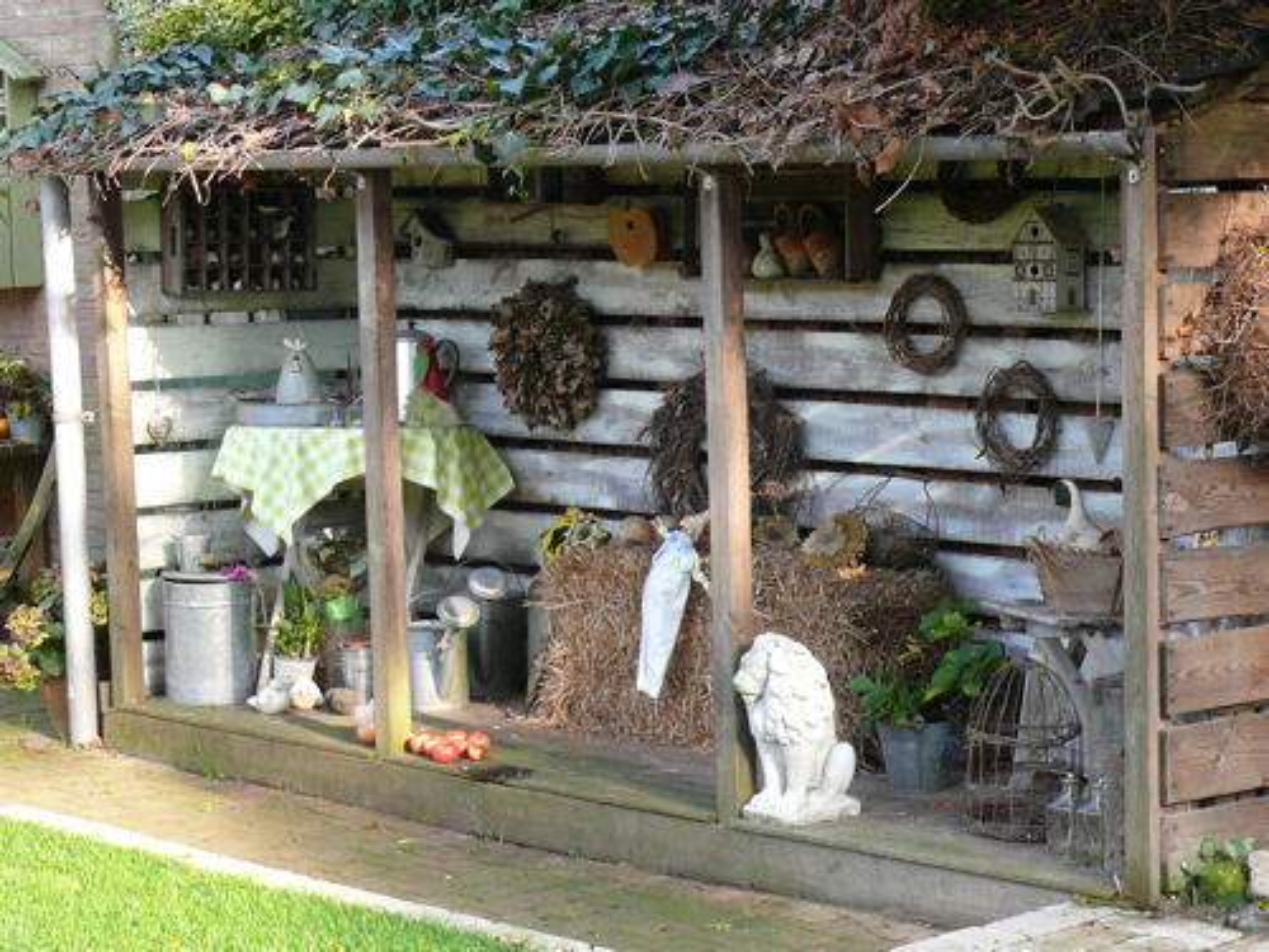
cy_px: 476
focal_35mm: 89
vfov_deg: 16.6
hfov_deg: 22.0
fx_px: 3263
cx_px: 634
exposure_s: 1/100
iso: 100
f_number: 3.2
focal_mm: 12.4
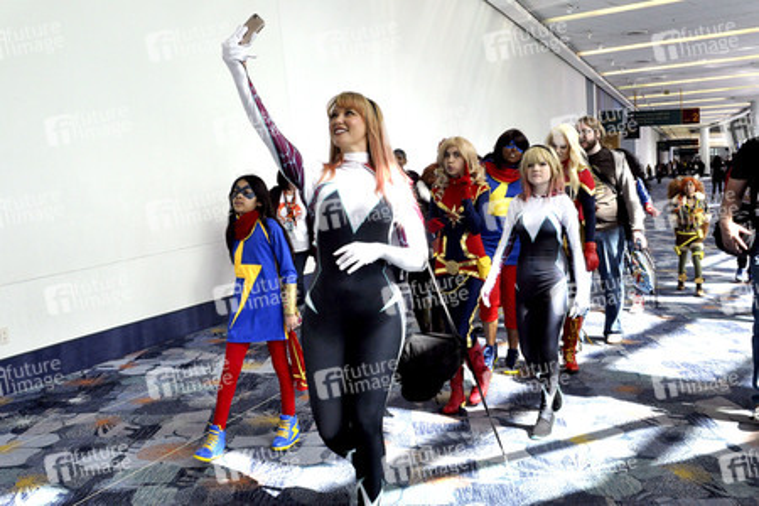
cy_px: 253
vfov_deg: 36.9
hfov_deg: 53.1
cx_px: 380
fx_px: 759
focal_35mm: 36
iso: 1250
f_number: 10
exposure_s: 1/400
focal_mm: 24
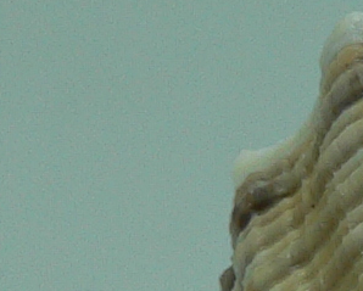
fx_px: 2484
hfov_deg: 8.1
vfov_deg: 6.6
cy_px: 438
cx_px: 586
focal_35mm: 231
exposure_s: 1/80
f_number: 2.8
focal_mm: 4.6
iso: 80
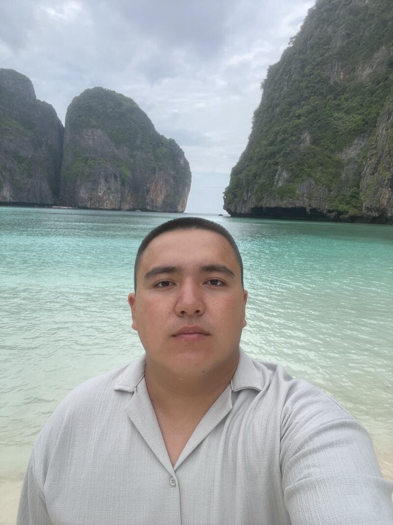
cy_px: 262
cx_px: 196
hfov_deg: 58.9
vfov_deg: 73.9
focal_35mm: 23
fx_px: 348
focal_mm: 2.71
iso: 25
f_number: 2.2
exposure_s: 1/190
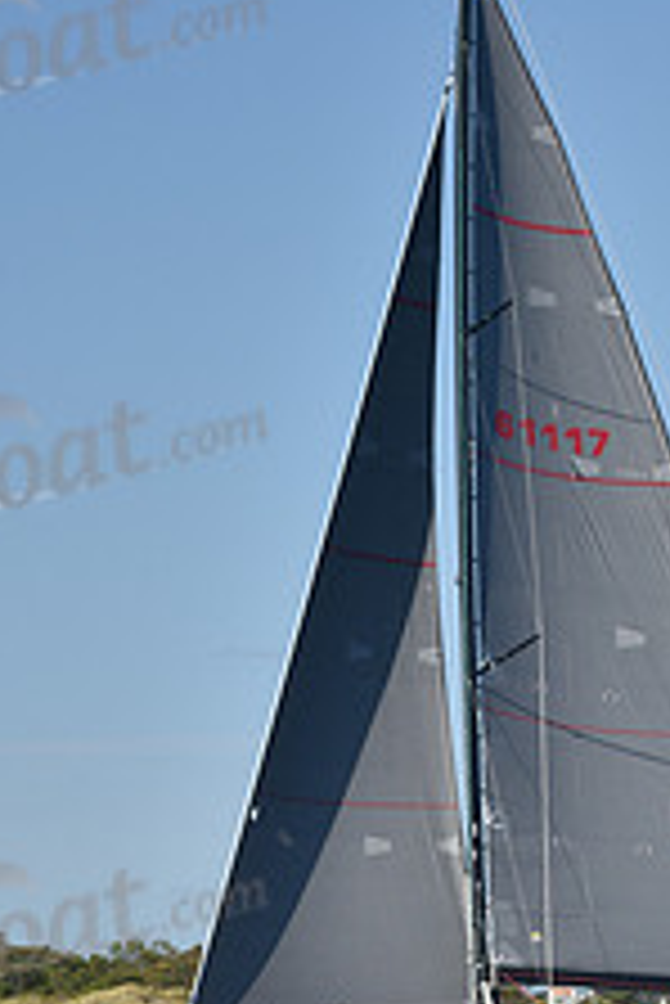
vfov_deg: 8.8
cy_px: 662
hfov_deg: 5.9
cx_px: 501
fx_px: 6522
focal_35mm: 234
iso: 250
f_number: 4.5
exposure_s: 1/1000
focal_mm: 90
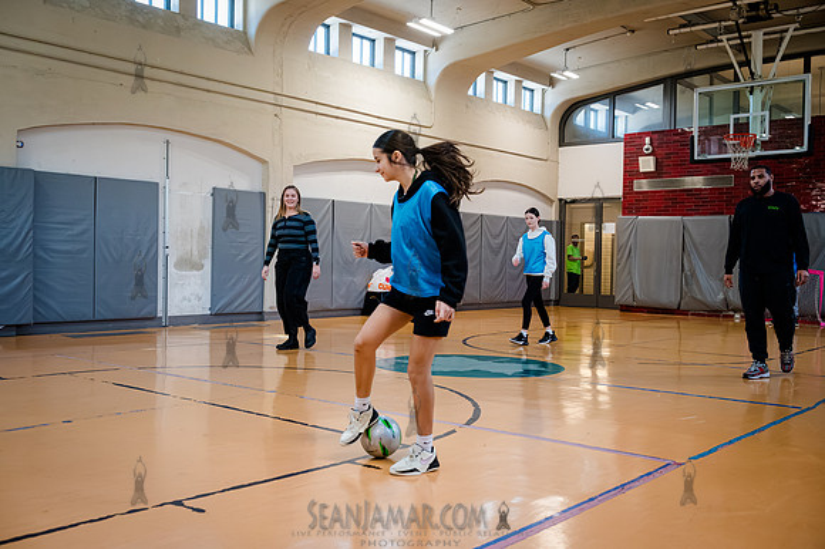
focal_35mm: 35
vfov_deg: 37.8
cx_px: 412
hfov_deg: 54.5
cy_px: 274
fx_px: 802
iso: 8000
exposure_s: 1/1000
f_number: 4
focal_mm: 35
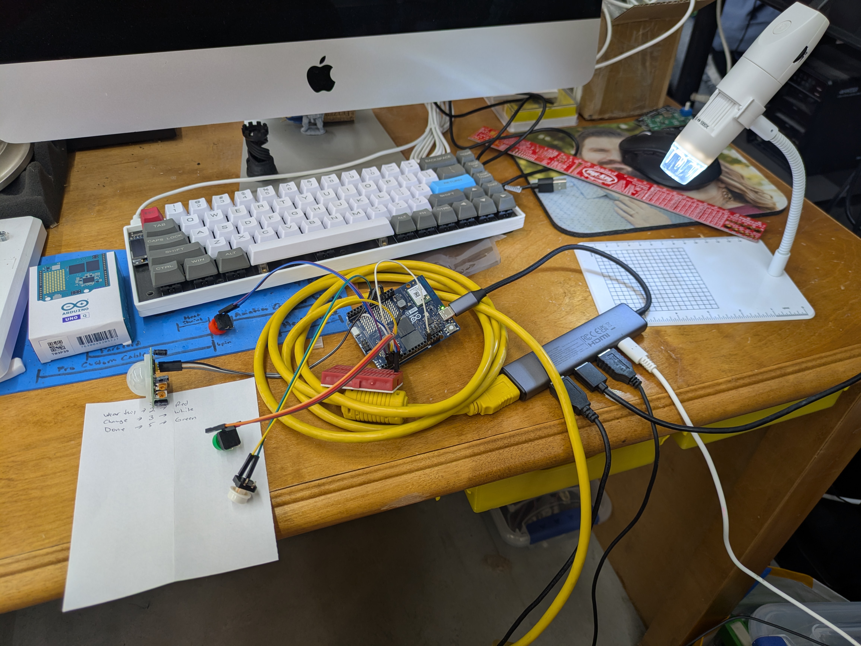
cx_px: 430
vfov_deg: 54.9
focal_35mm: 25
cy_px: 323
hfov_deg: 69.4
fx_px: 622
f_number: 1.89
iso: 59
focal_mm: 5.43
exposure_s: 1/40
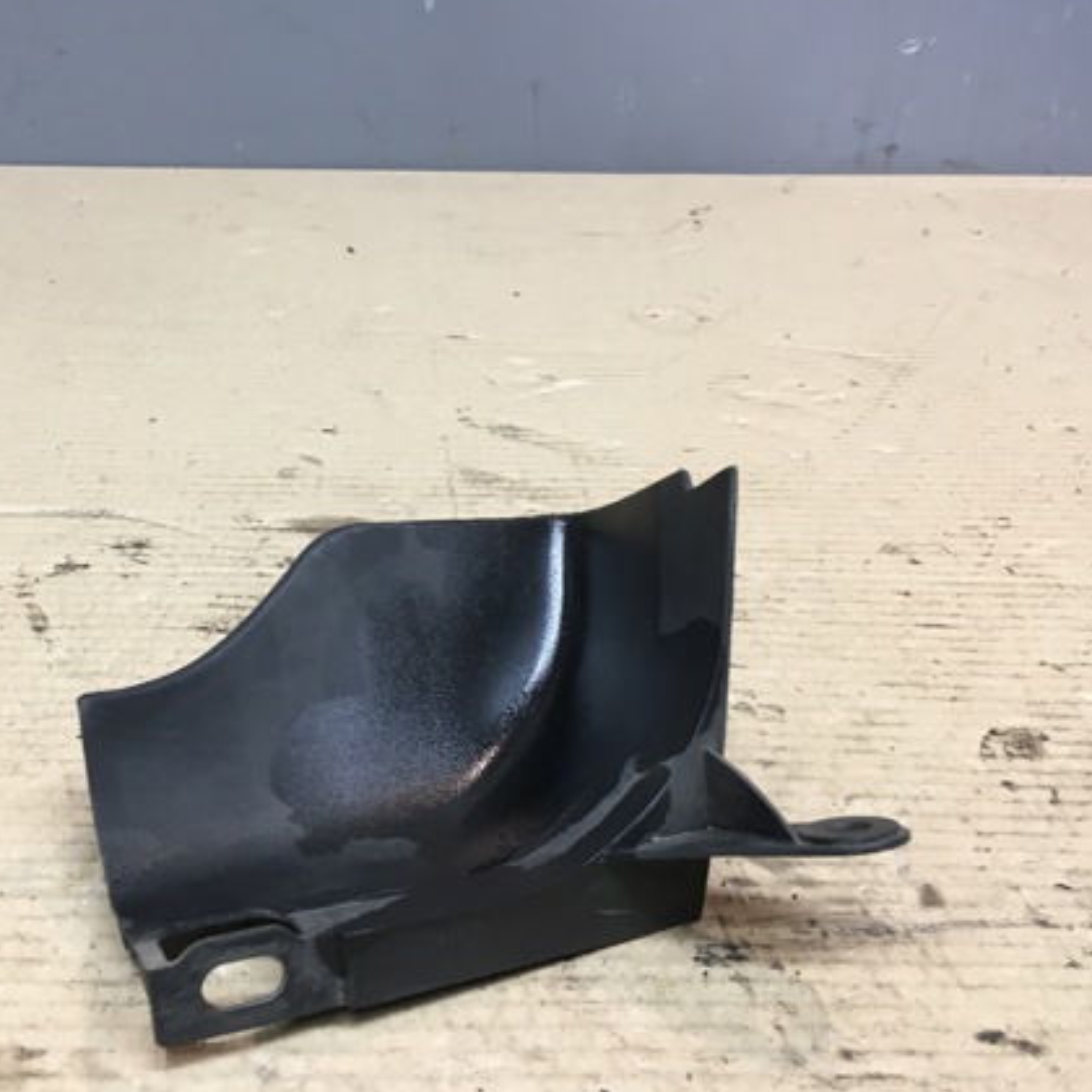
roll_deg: -0.7
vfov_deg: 42.8
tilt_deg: -27.1
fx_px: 1392
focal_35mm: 39
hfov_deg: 42.2
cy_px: 490
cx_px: 354
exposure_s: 1/33
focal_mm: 4.15
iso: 80
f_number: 2.2
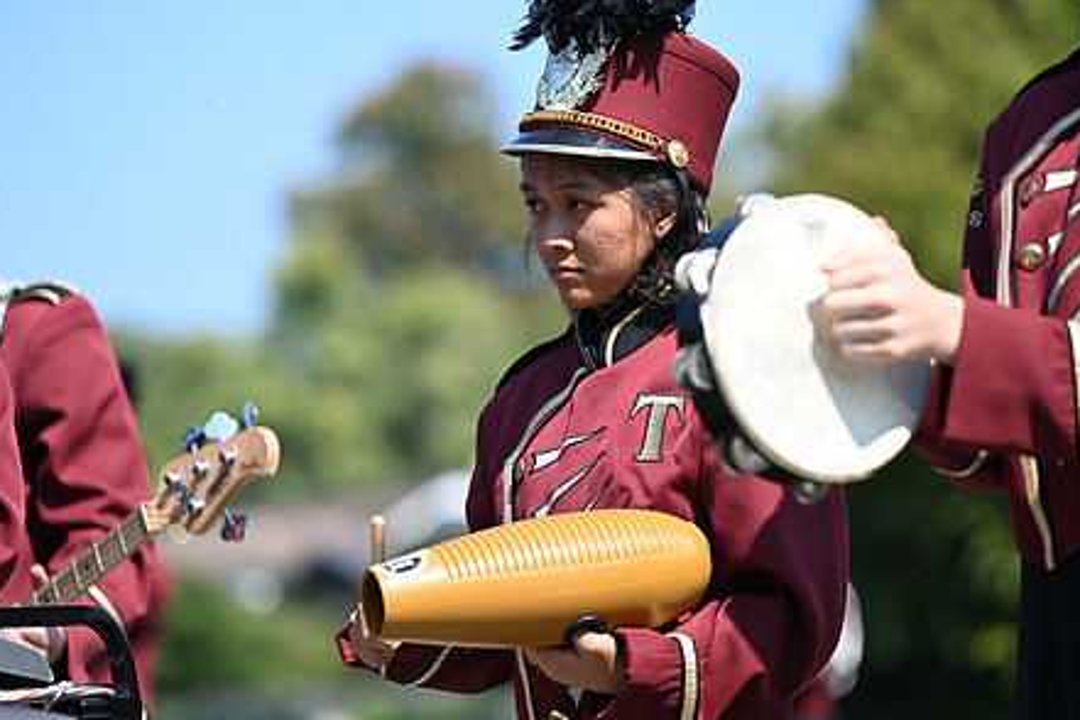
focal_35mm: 204
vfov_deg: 6.7
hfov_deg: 10.1
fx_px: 6120
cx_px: 583
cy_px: 312
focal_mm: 155
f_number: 3.2
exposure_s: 1/2000
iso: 220
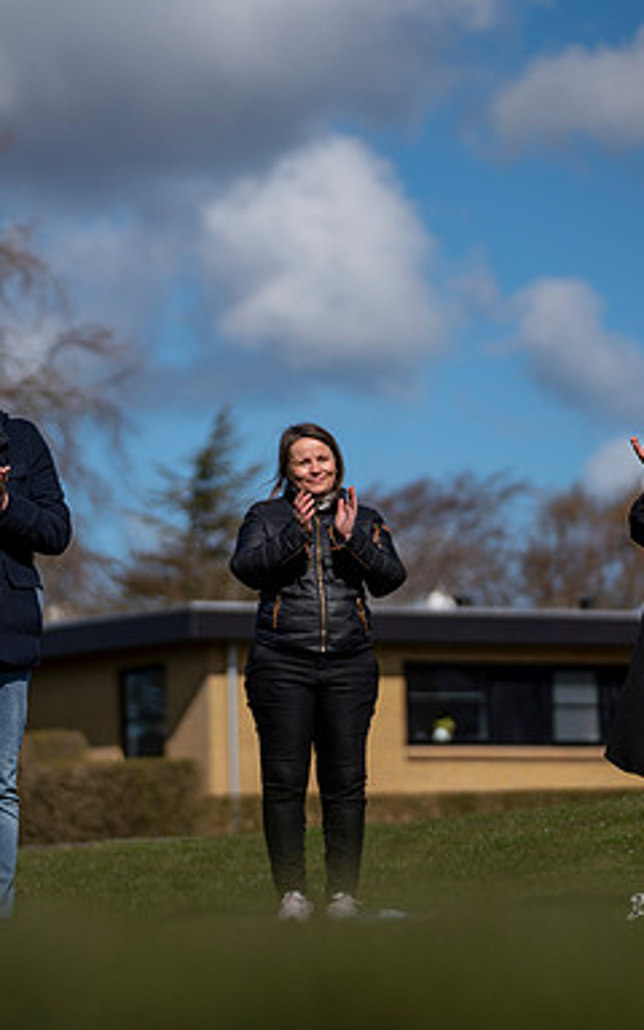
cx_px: 199
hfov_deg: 6.9
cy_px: 514
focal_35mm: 191
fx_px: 5364
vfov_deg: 11.0
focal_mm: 124
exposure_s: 1/3200
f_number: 2.8
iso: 100
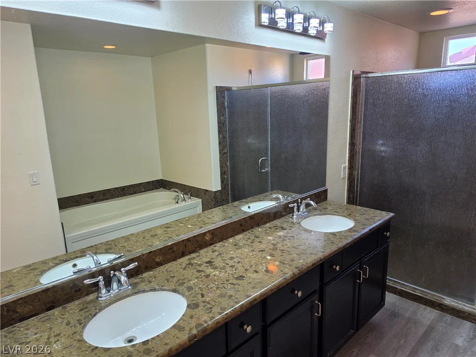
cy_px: 178
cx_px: 238
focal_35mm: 23
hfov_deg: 73.9
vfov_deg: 58.9
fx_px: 316
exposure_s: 1/120
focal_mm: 6.5
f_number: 1.4
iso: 50
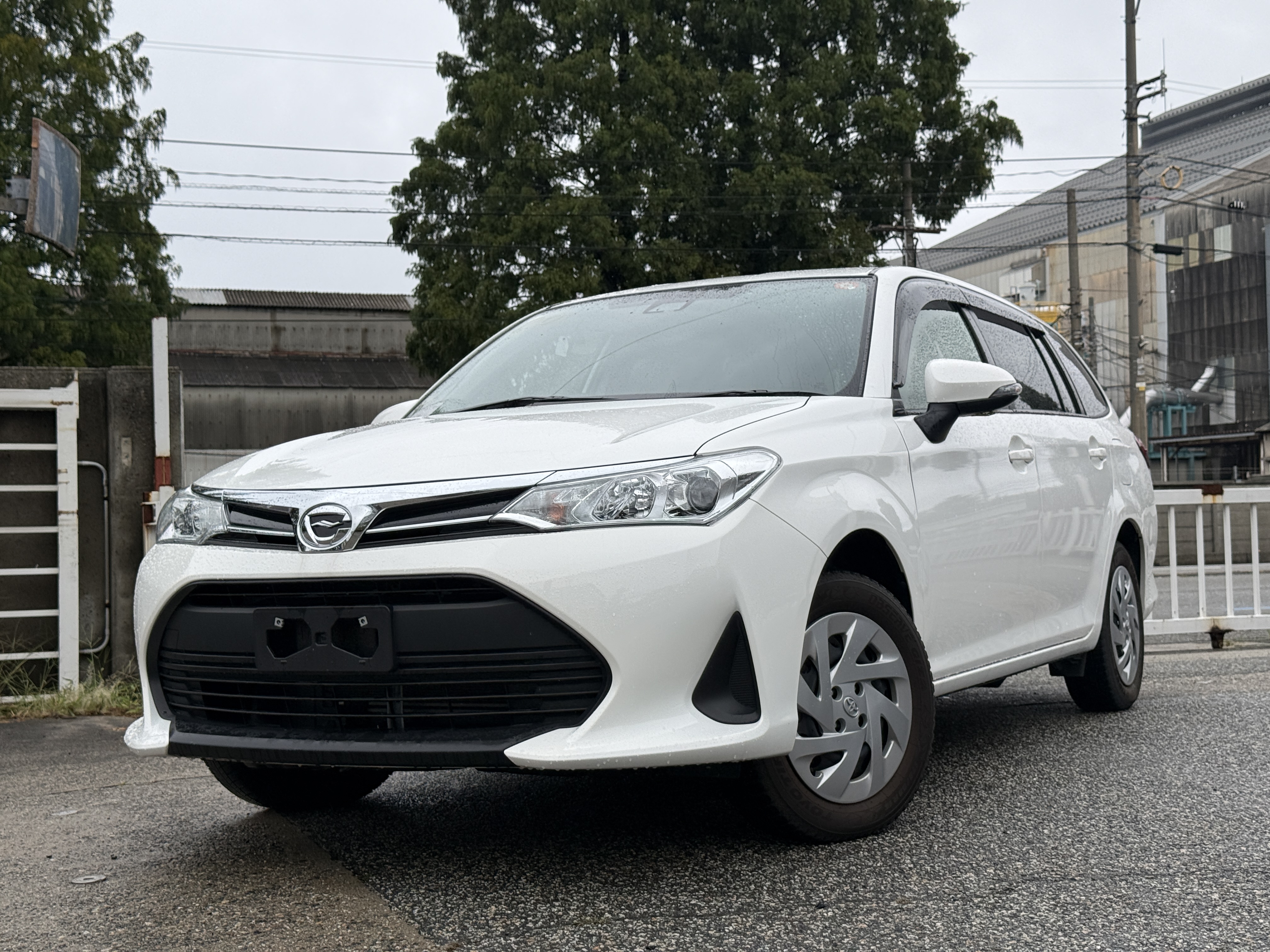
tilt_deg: +2.0
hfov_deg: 39.7
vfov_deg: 30.3
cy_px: 476
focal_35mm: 48
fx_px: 1761
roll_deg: +1.6
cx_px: 635
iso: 80
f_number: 1.78
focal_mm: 6.76
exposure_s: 1/1100
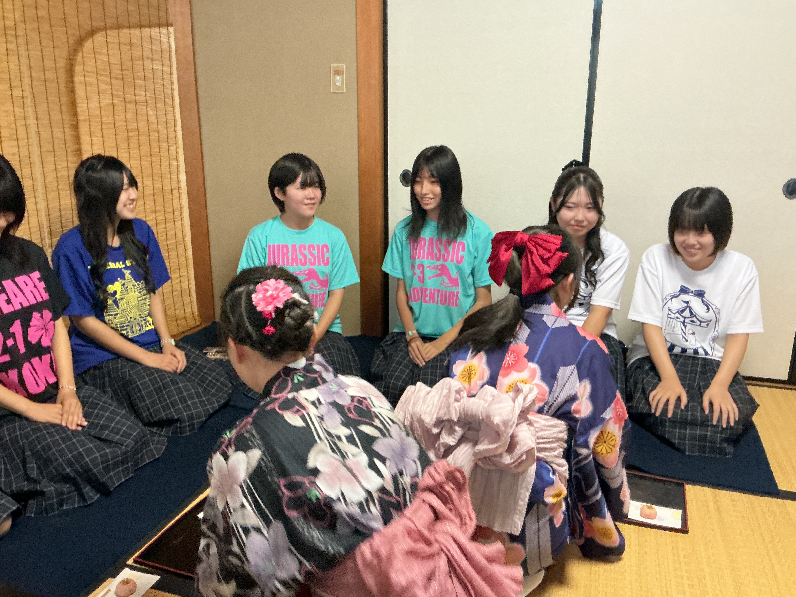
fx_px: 667
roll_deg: -0.5
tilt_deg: -15.8
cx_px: 398
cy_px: 298
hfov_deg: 61.7
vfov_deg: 48.2
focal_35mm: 29
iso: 250
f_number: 1.8
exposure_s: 1/33
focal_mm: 3
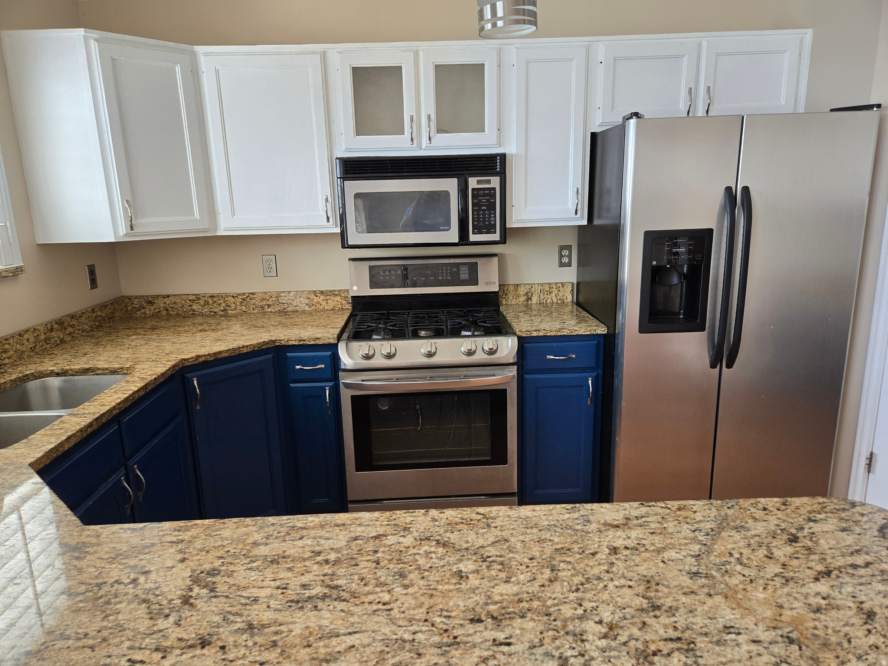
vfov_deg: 58.9
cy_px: 333
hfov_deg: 73.9
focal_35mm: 23
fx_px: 590
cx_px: 444
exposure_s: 1/180
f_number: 1.8
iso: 125
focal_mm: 5.4
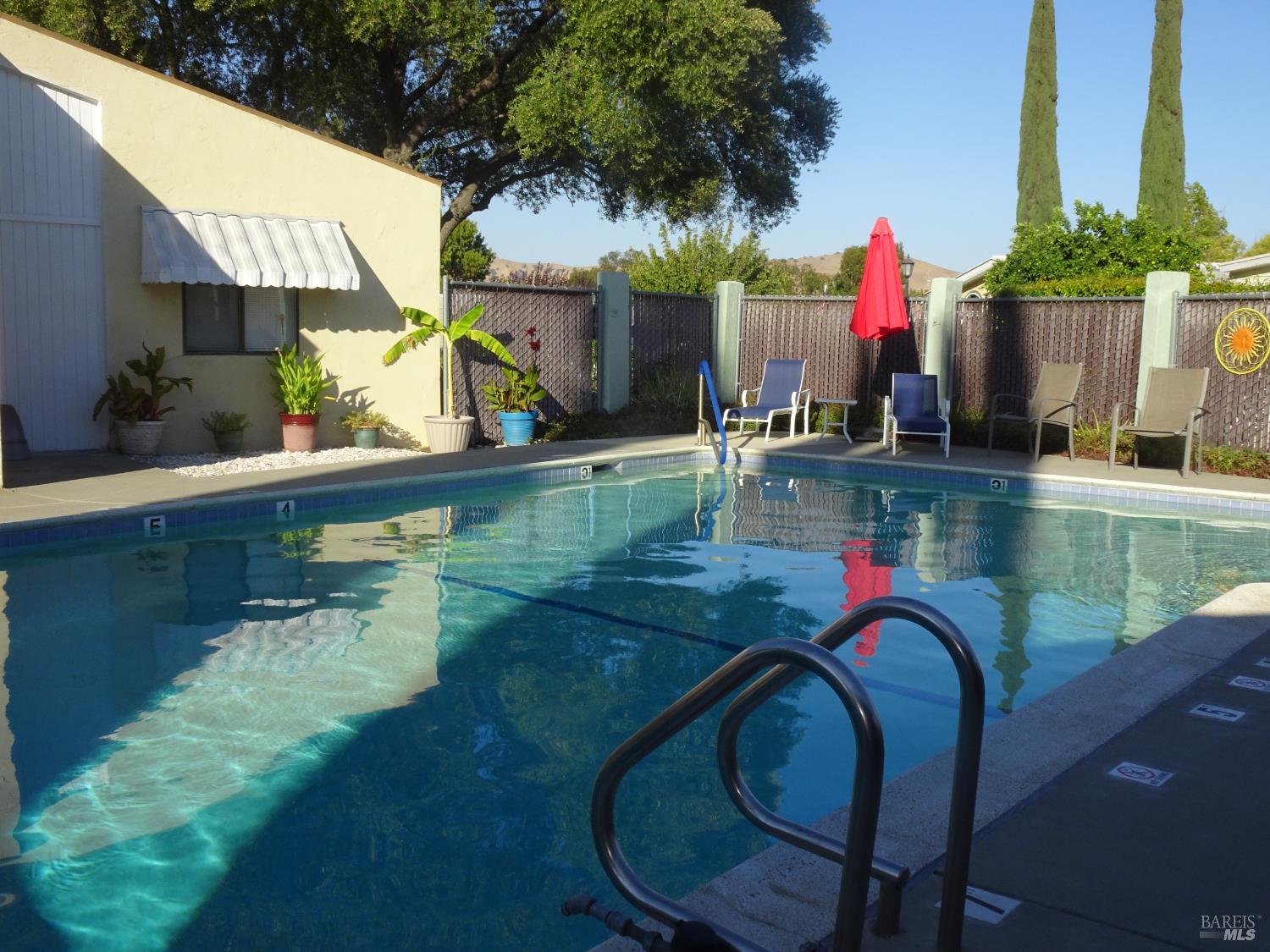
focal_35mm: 35
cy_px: 476
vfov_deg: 40.7
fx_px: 1284
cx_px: 635
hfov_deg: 52.6
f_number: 4
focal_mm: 5.98
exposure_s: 1/320
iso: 80
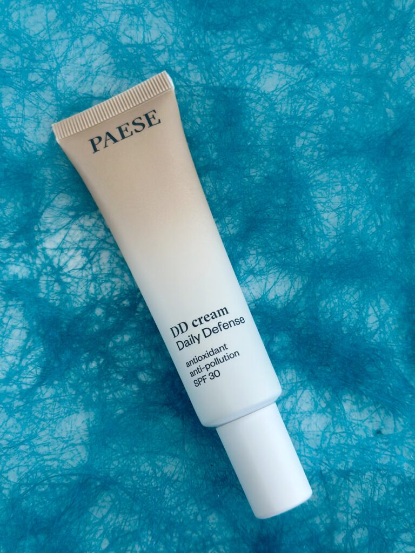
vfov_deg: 39.7
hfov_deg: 30.3
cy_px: 276
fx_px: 767
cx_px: 208
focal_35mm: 48
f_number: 1.78
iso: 125
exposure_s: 1/97
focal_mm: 6.86
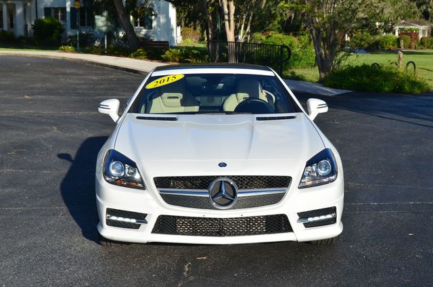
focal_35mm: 72
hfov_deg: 28.1
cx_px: 216
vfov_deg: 18.8
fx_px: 864
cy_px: 144
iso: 100
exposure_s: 1/125
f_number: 11
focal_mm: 48
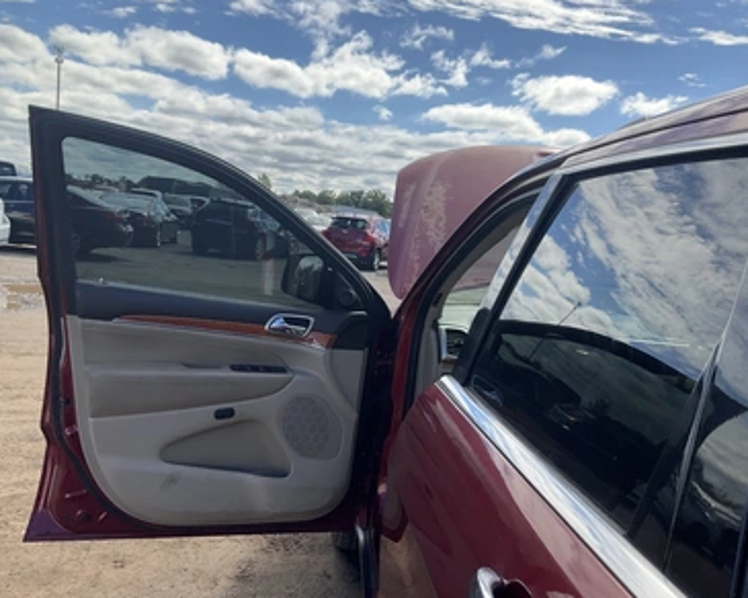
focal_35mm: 31
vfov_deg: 47.1
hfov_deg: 57.2
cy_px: 305
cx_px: 389
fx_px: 686
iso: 25
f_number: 1.8
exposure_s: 1/1279
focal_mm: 3
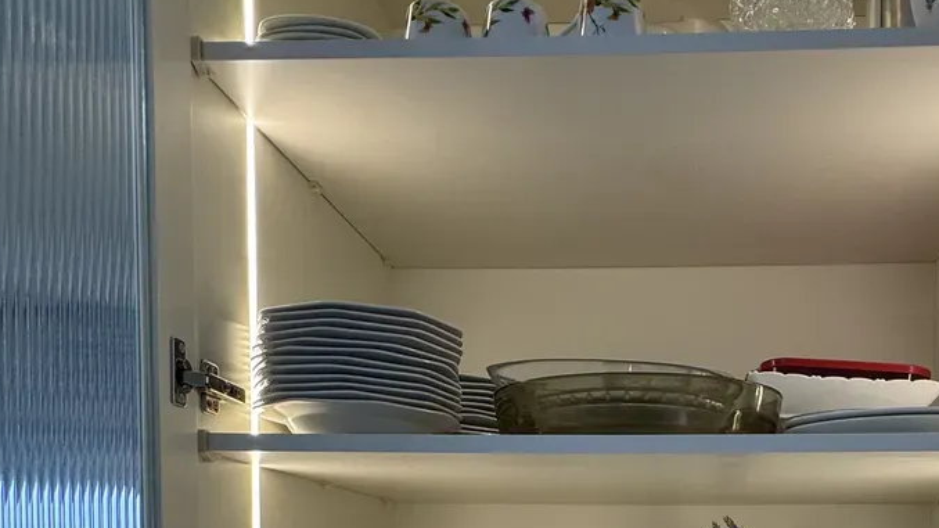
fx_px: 896
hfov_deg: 53.7
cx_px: 655
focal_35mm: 36
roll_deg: -0.5
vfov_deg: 28.7
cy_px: 625
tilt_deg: -3.0
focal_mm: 2.22
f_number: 2.2
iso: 160
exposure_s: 1/99
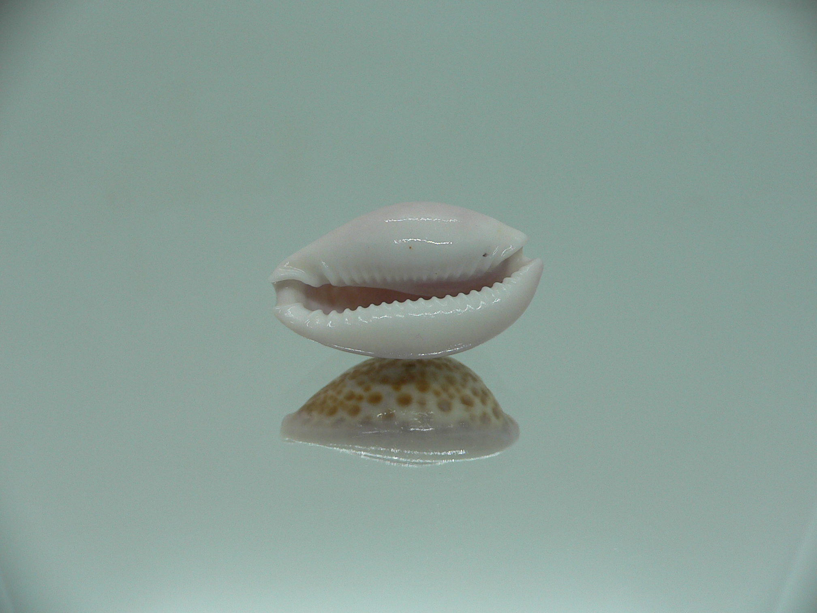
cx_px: 408
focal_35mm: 35
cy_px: 306
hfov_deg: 52.6
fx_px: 826
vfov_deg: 40.7
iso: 80
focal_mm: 4.6
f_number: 2.8
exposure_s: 1/60
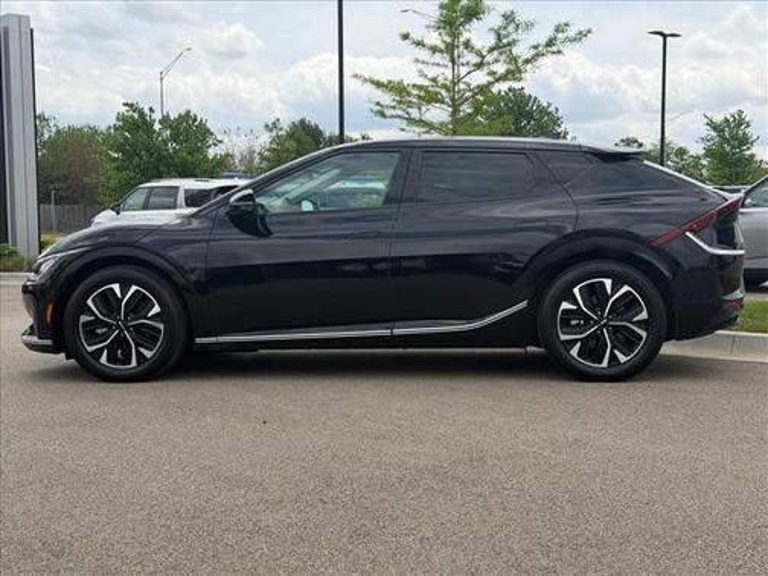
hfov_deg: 39.7
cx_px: 384
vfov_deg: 30.3
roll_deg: +0.3
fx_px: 1065
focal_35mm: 48
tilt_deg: -4.6
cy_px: 288
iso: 80
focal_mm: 6.76
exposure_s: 1/5208
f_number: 1.78
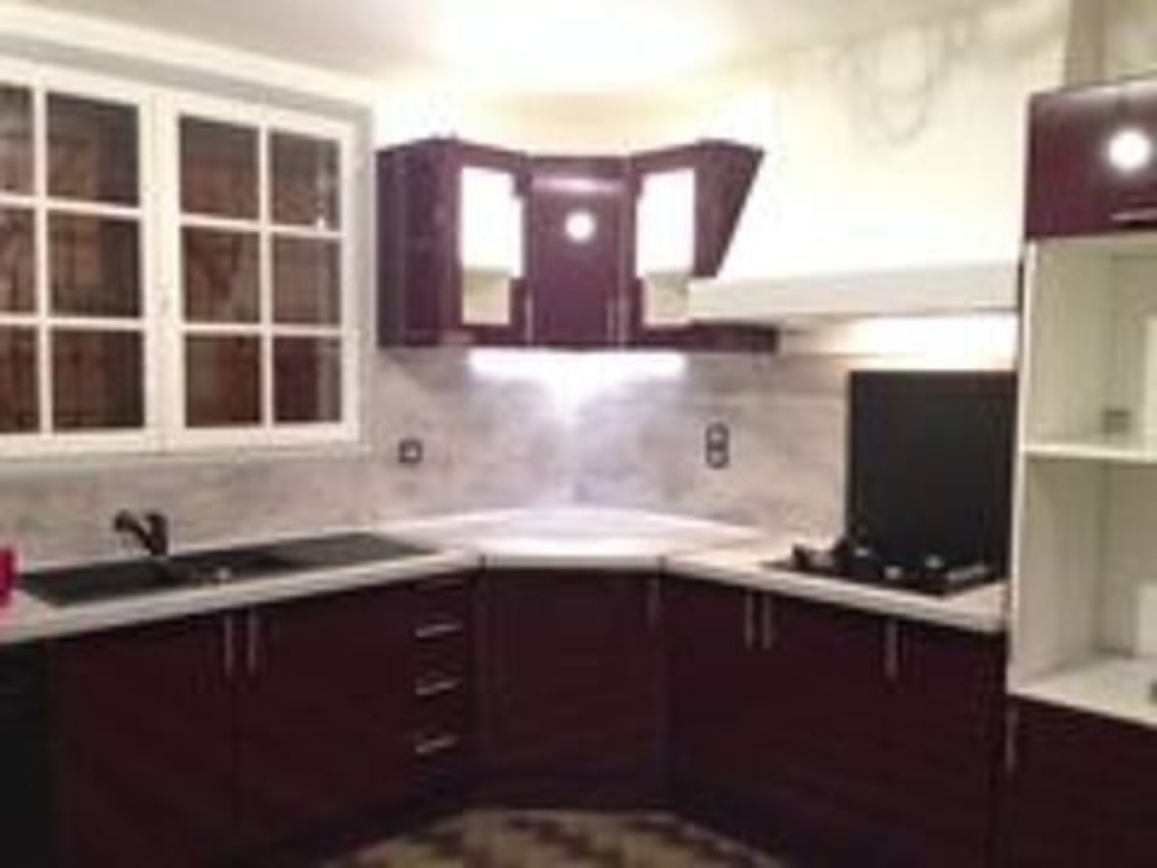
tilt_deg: -3.8
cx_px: 578
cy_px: 434
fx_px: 1103
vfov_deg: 42.9
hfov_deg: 55.4
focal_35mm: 33
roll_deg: -0.8
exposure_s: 1/17
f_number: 2.4
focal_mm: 4.12
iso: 320
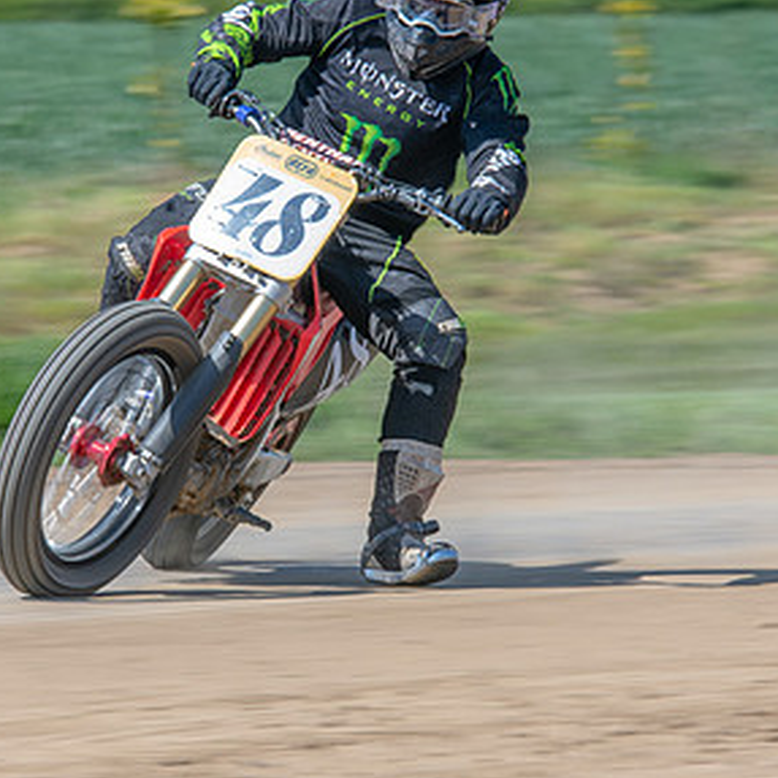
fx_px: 16782
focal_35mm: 660
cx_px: 271
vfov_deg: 2.7
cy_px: 410
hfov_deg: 2.7
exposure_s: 1/160
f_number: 8
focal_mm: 200
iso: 200
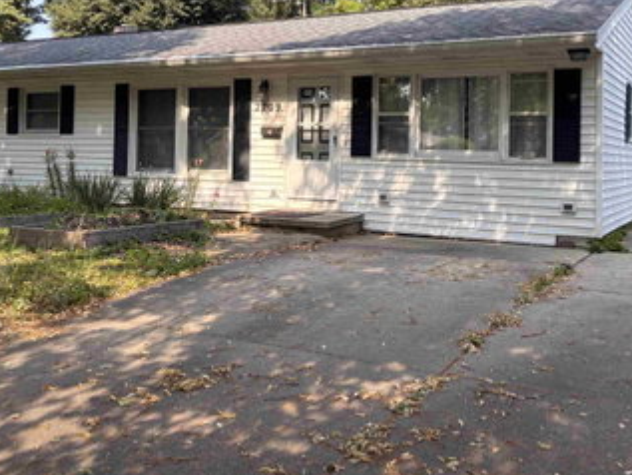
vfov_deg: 33.9
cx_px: 267
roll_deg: -1.3
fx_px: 767
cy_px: 138
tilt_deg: +1.6
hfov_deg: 44.6
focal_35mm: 42
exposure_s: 1/587
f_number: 1.6
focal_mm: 5.96
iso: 50
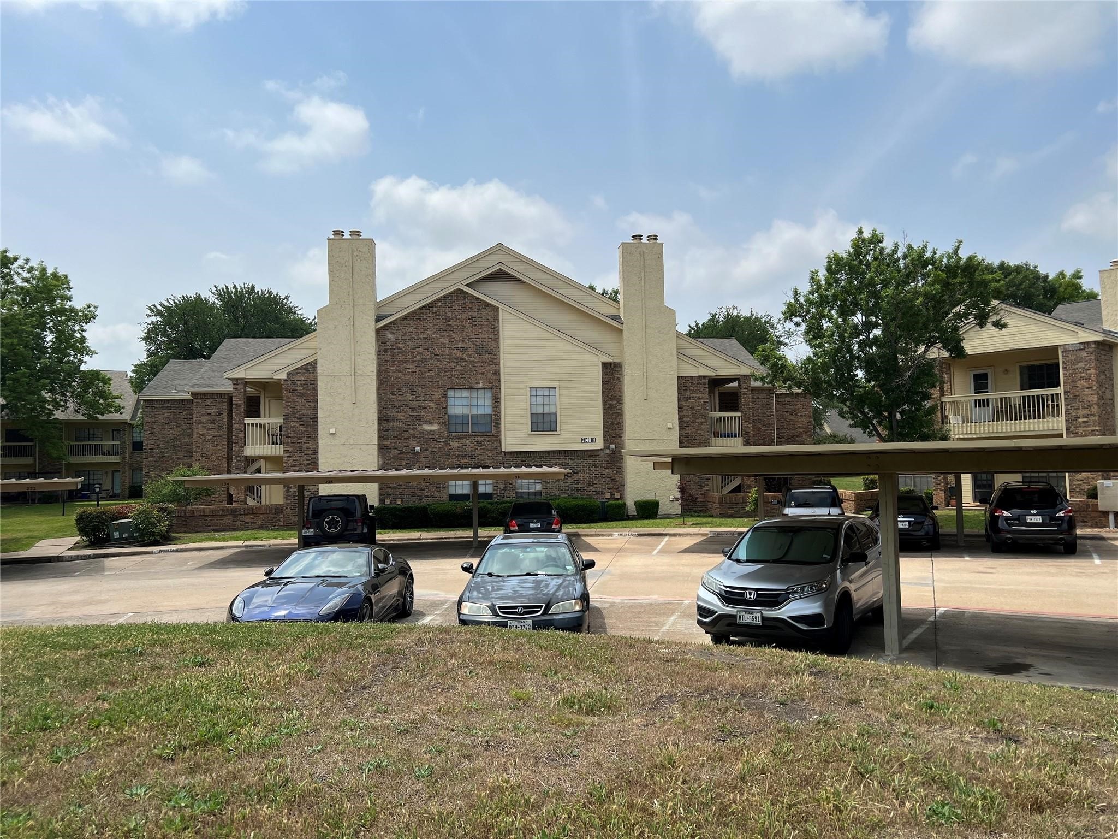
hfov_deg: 67.3
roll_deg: +1.6
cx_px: 559
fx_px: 840
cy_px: 420
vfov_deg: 53.1
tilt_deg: +2.6
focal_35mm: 26
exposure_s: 1/6993
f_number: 1.5
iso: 50
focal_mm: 5.7
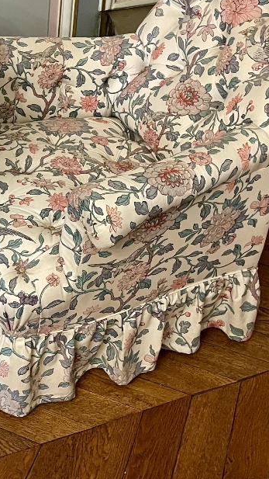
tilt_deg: -35.0
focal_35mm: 53
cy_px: 172
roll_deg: +1.4
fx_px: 672
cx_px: -47
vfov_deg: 38.9
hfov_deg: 21.2
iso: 500
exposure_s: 1/50
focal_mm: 5.1
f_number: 1.6
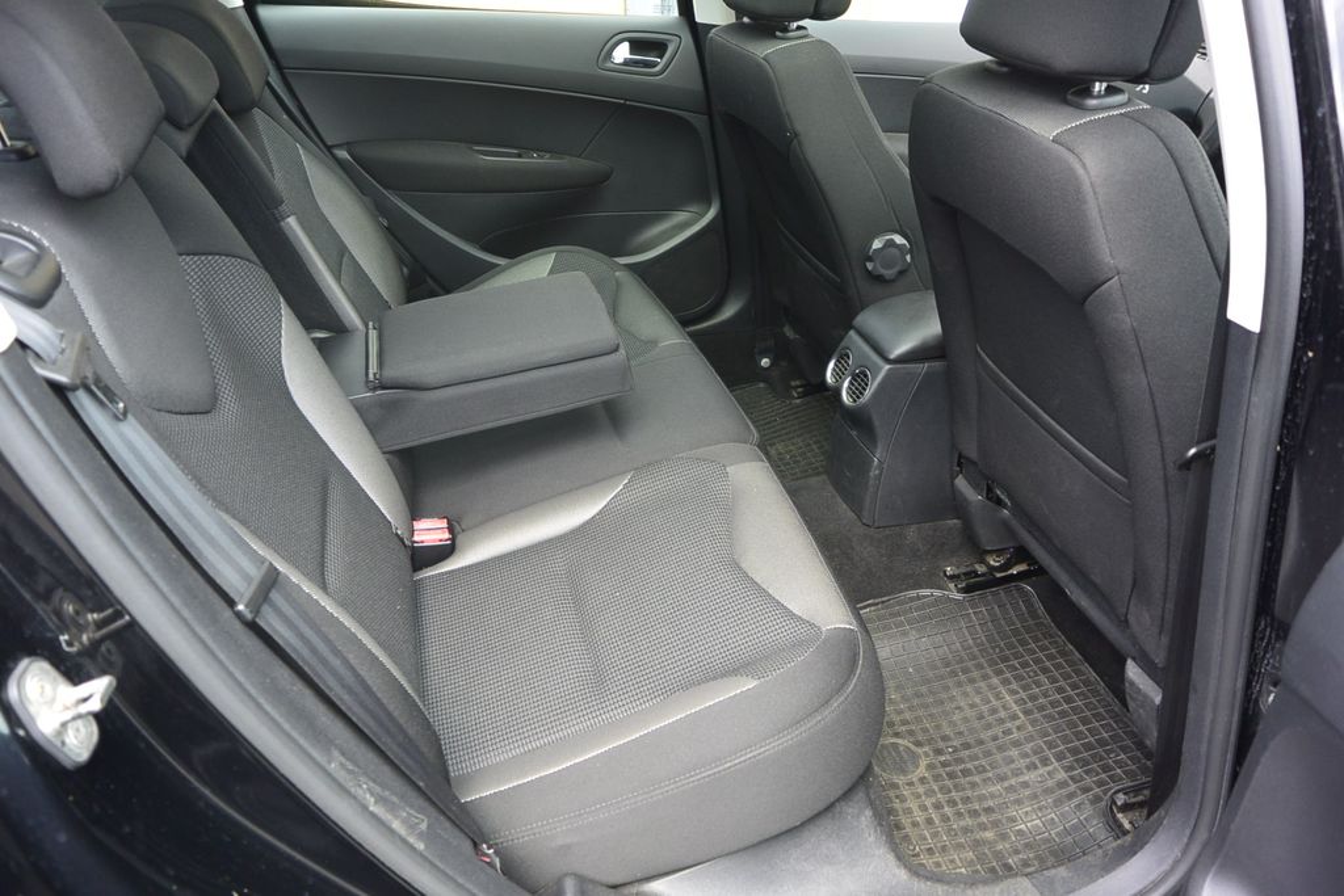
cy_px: 448
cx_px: 672
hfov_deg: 67.4
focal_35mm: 27
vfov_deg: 47.9
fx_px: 1008
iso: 160
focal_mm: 10
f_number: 3.5
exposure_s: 1/80
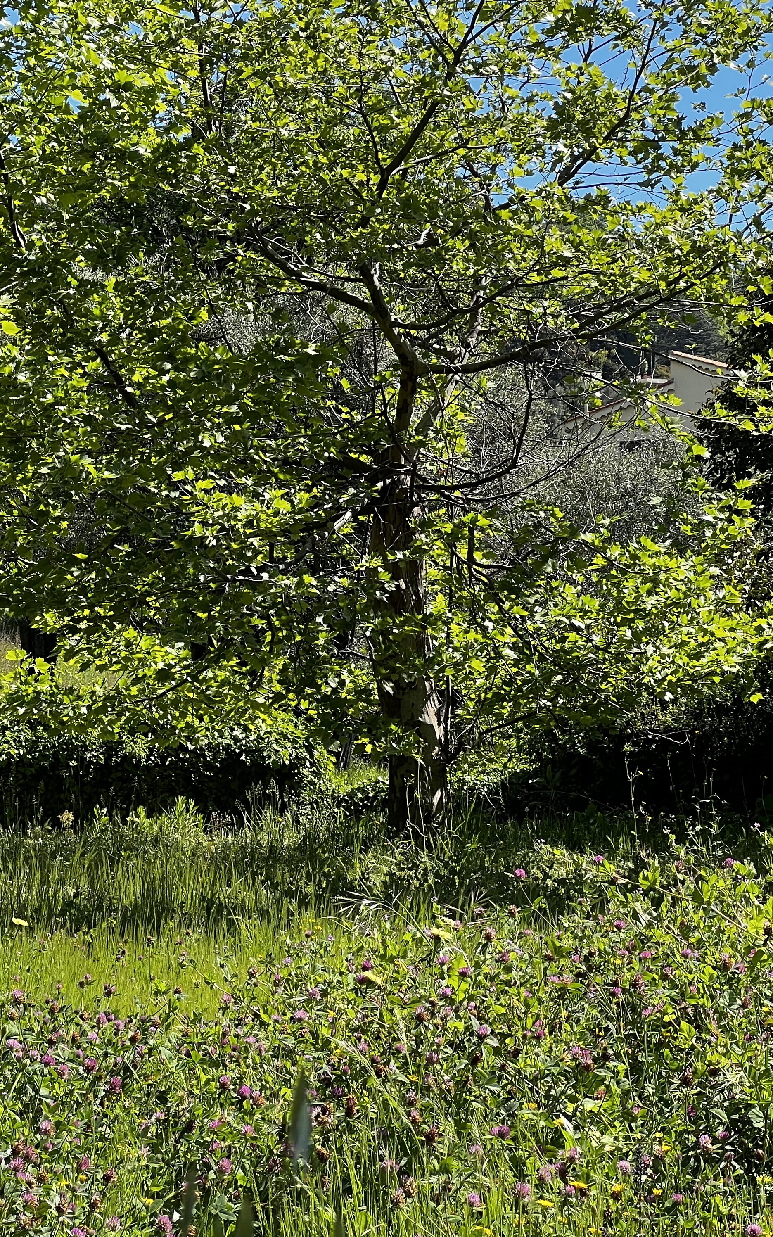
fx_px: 3674
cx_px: 96
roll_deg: +1.6
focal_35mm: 109
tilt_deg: +2.4
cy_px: 619
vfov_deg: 19.1
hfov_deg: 11.9
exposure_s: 1/259
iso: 32
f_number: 2.8
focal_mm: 9
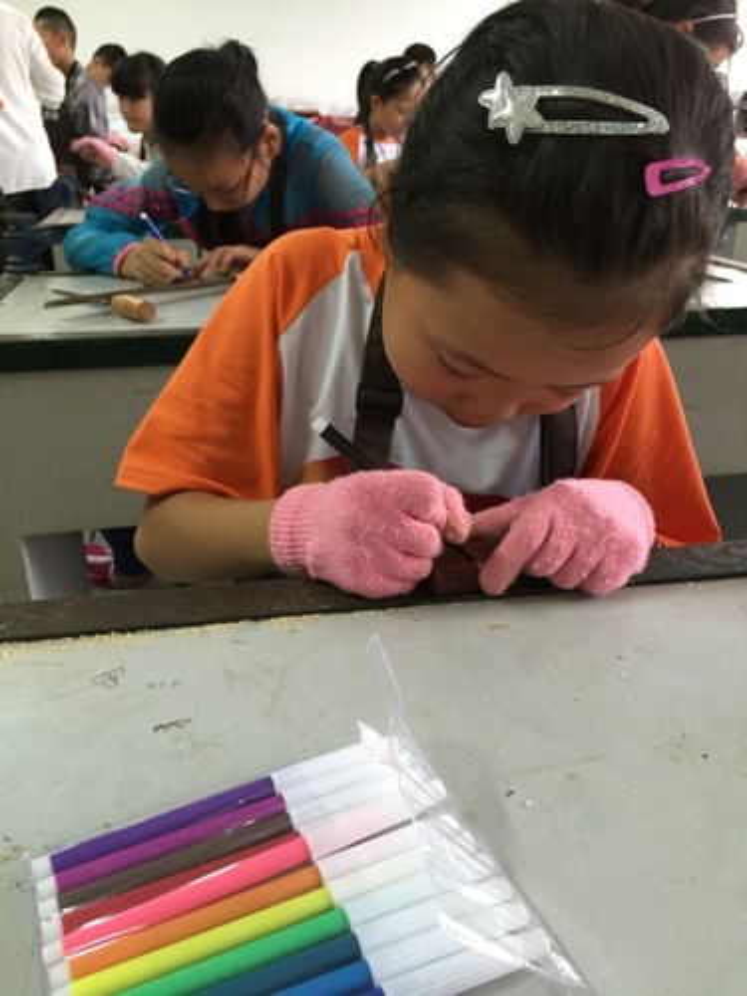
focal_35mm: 29
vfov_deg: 61.7
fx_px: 834
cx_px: 374
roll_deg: -0.1
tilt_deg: -22.5
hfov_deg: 48.2
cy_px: 498
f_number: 2.2
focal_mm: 4.15
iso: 64
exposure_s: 1/17
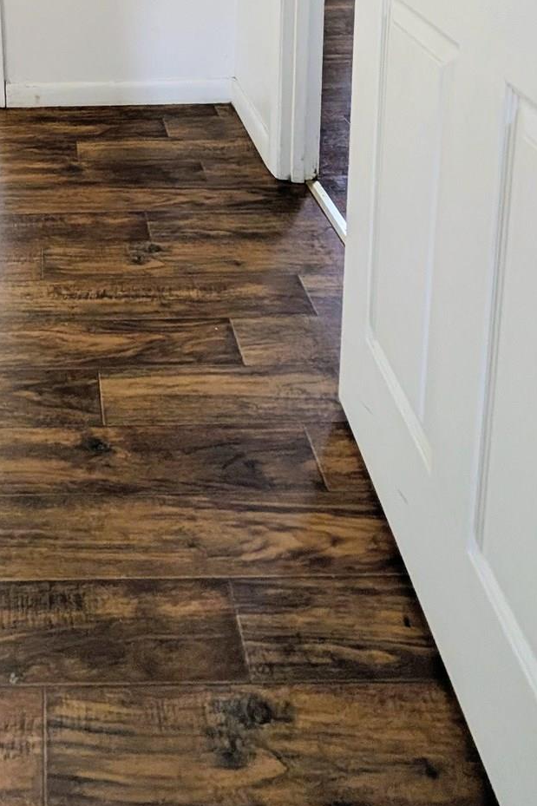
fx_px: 694
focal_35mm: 31
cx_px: 29
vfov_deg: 44.4
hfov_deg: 38.6
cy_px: -99
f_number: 1.7
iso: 117
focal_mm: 2.02
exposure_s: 1/31.9
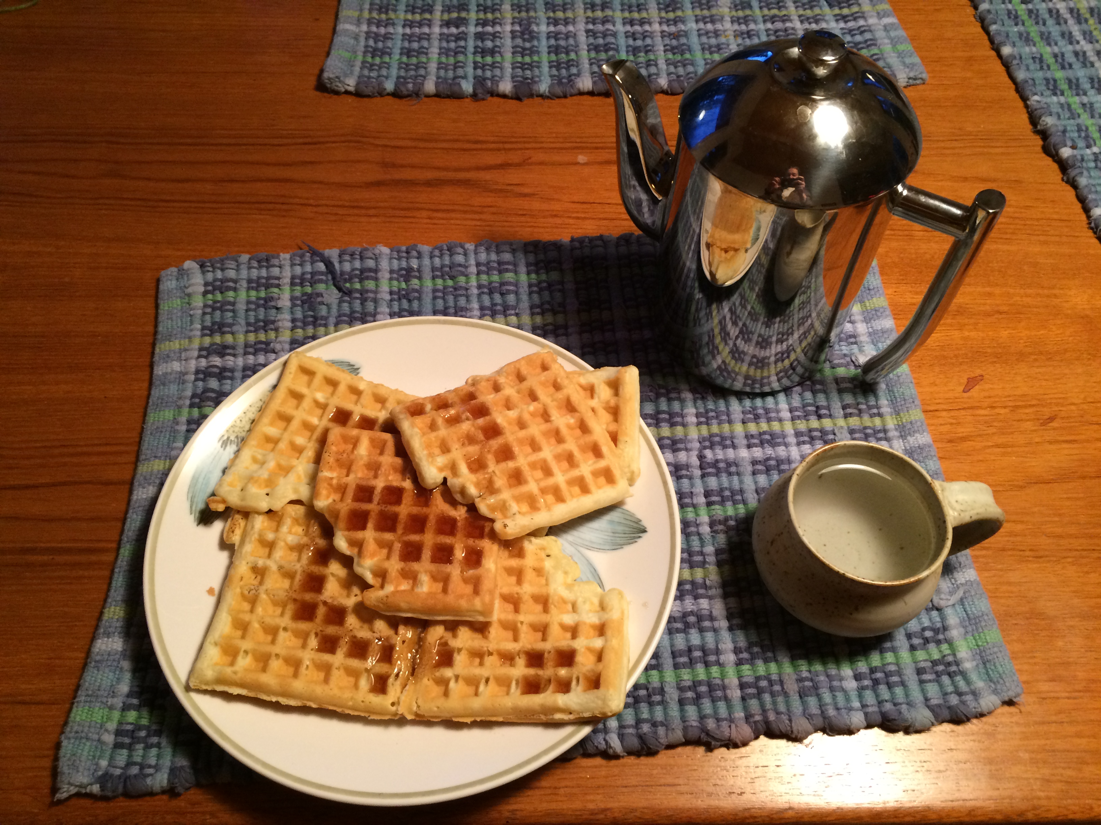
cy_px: 412
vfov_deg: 48.2
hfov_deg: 61.7
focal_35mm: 29
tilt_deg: -57.1
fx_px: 922
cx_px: 550
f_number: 2.2
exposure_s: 1/30
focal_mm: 4.15
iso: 160
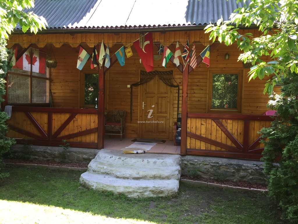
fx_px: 250
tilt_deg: -3.3
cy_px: 112
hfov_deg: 61.7
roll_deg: -1.8
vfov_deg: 48.2
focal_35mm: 29
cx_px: 149
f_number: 2.2
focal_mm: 4.15
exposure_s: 1/100
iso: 32
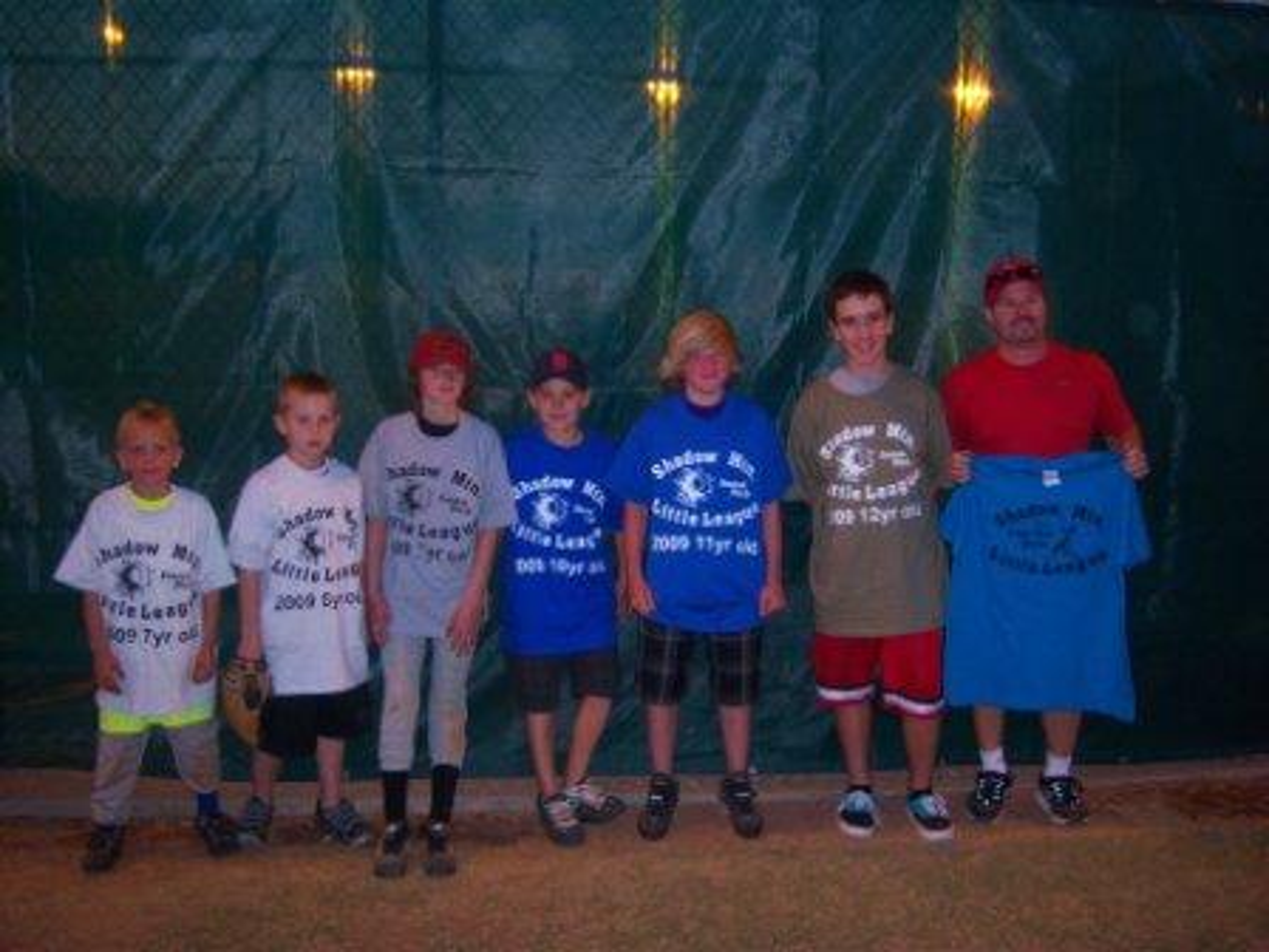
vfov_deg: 39.7
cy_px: 476
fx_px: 1320
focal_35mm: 36
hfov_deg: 51.4
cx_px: 634
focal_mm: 7.5
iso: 200
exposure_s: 1/60
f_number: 2.8
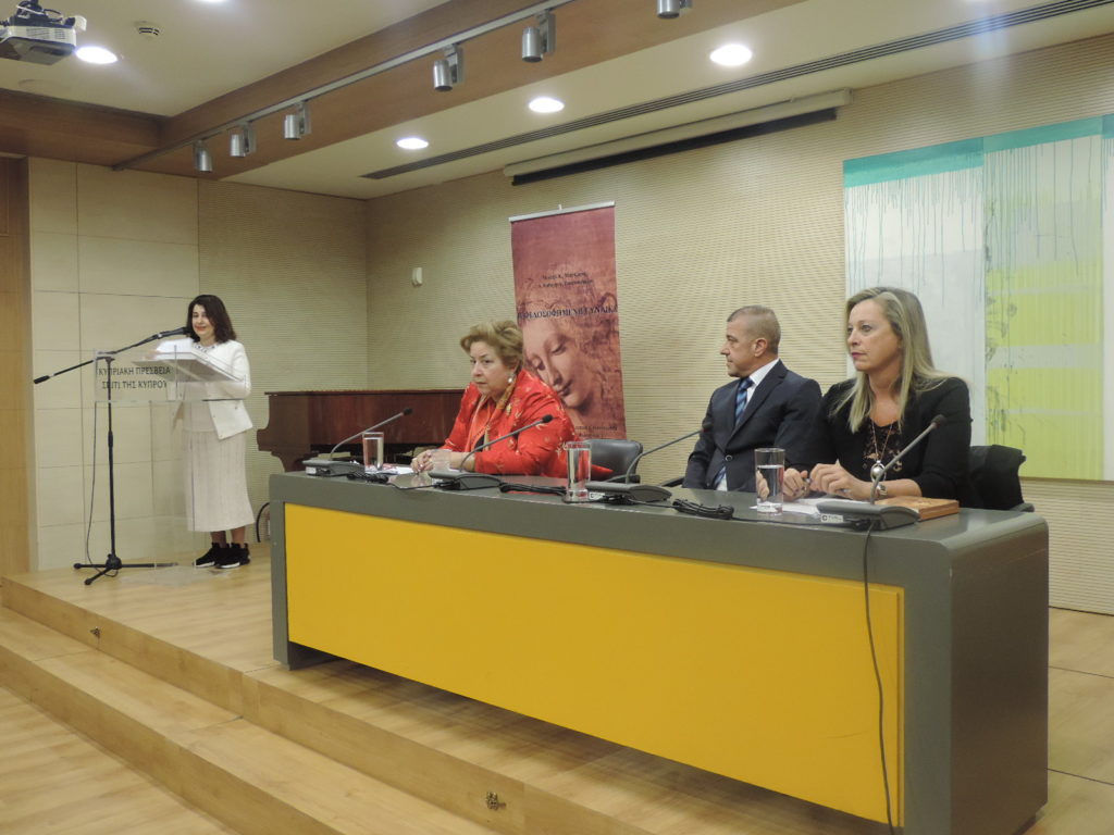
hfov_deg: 55.4
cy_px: 418
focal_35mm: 33
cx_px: 557
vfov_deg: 42.9
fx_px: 1062
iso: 400
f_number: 3.2
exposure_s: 1/30
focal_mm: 5.8
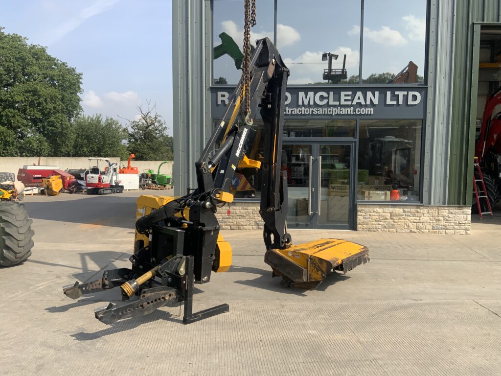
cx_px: 250
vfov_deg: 48.2
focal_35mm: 29
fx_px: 420
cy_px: 188
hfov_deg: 61.7
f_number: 1.8
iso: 16
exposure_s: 1/1534
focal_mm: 3
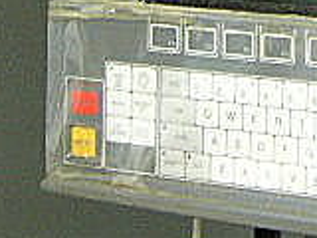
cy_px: -198
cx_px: 497
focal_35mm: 140
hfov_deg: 13.2
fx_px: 1282
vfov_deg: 10.0
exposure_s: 1/10
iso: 200
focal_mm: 5.8
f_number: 2.8
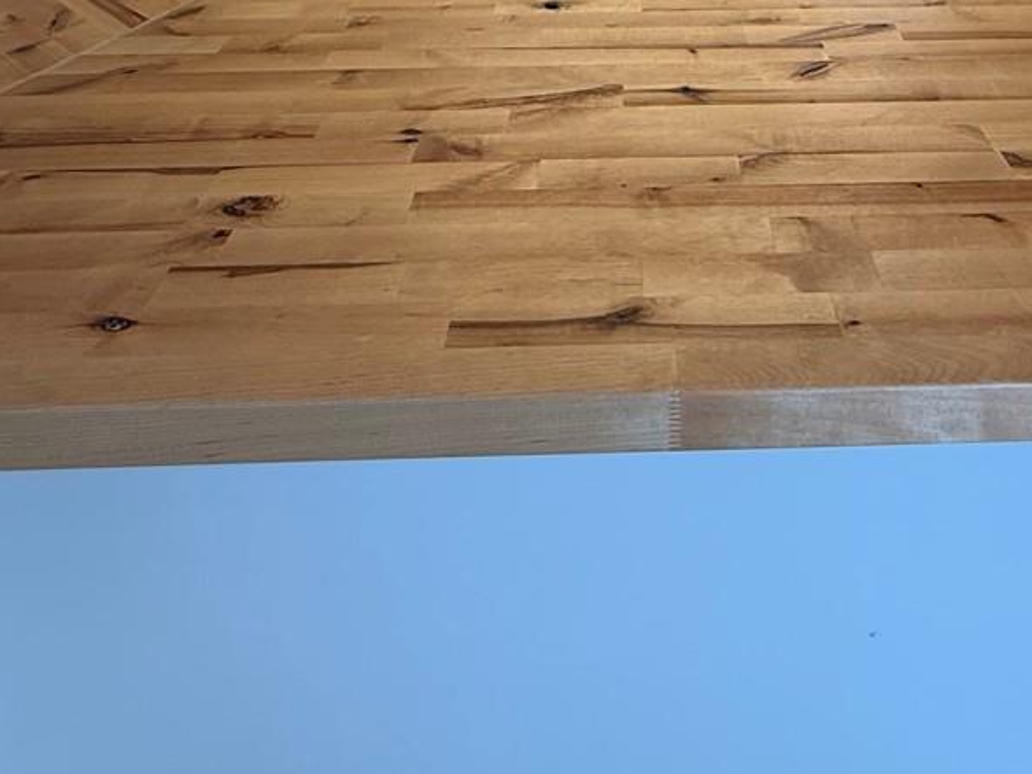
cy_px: -184
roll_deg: -0.1
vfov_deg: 31.0
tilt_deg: -11.2
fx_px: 1133
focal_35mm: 38
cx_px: 671
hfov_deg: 48.3
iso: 125
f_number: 2.2
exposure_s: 1/120
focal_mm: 2.22
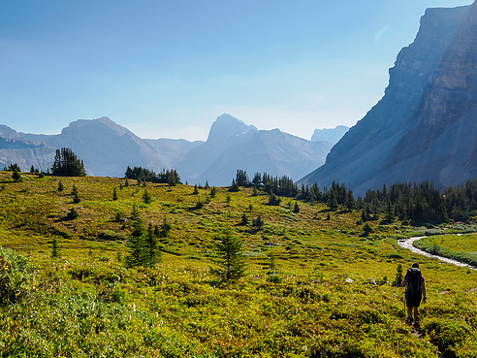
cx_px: 226
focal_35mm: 33
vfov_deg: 42.9
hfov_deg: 55.3
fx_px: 455
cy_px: 199
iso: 200
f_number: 11
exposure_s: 1/200
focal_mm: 14
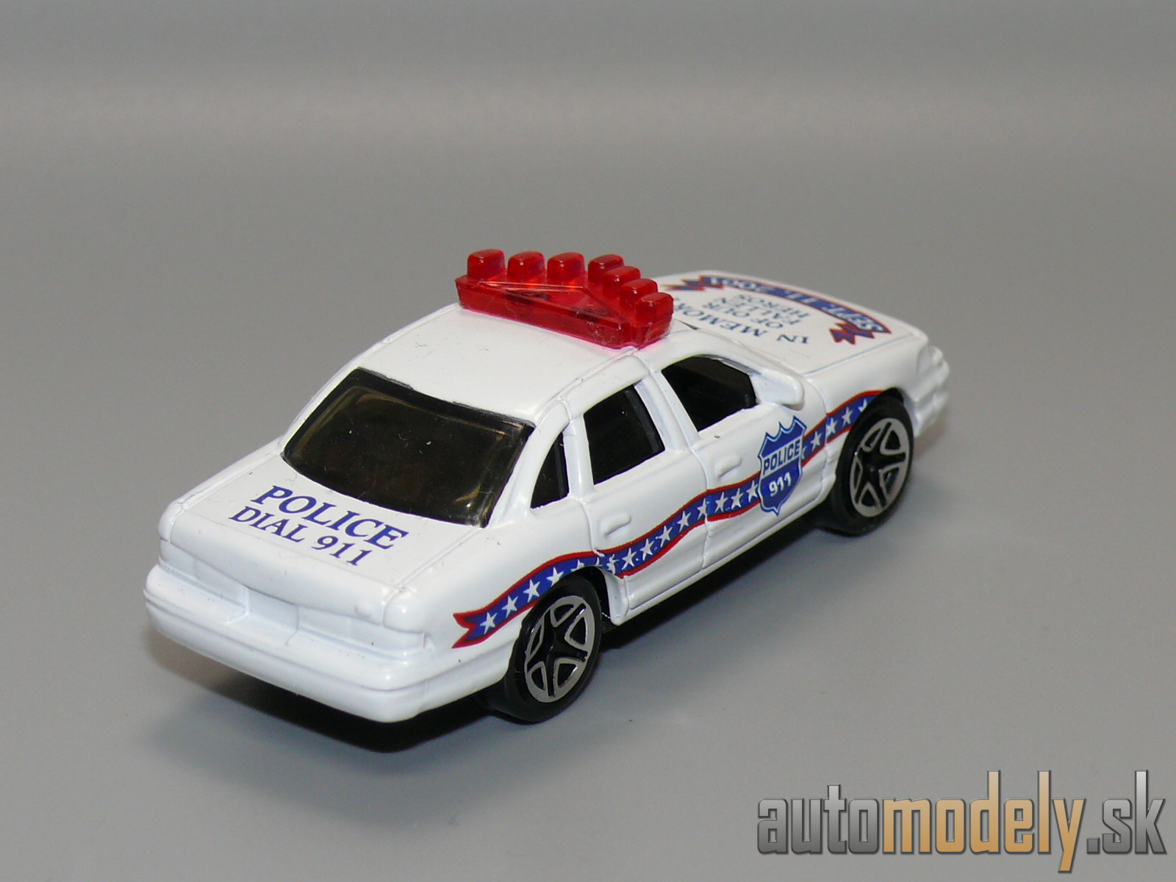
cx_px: 588
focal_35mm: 116
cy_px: 441
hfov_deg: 17.0
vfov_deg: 12.8
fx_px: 3941
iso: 100
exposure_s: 1/30
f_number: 4
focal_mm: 14.3
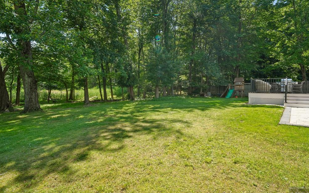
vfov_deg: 68.0
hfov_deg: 94.3
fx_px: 143
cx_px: 160
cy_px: 95
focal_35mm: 17
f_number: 8
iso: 400
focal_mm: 16
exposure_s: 1/125
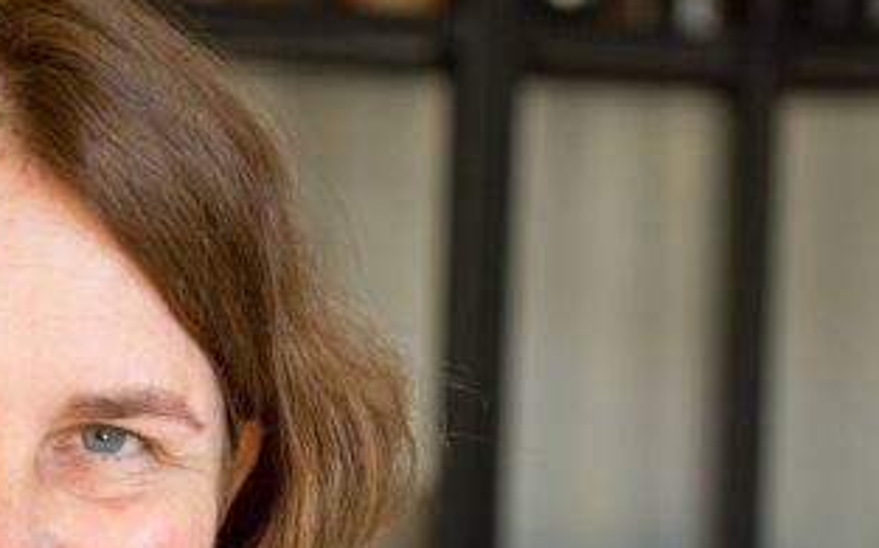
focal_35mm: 327
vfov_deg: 4.0
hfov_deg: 6.4
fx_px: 7826
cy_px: 739
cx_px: 67
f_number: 4
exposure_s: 1/80
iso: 1000
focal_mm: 98
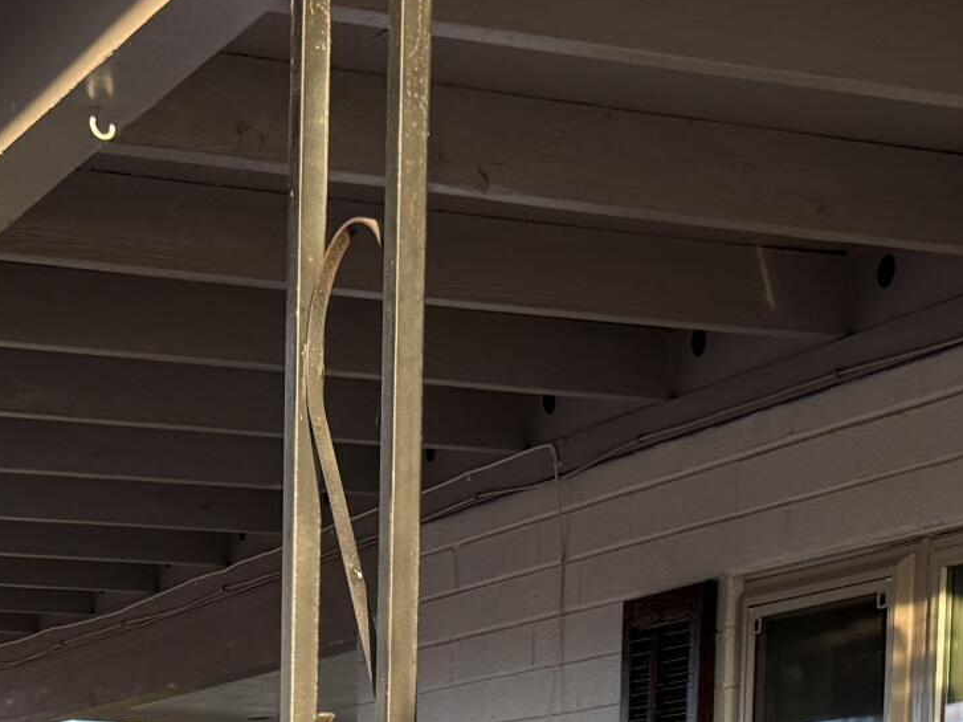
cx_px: 560
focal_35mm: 99
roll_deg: -2.2
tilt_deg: -2.2
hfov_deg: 19.8
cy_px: 1155
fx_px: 2754
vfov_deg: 13.8
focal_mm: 6.76
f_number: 1.78
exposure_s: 1/226
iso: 64
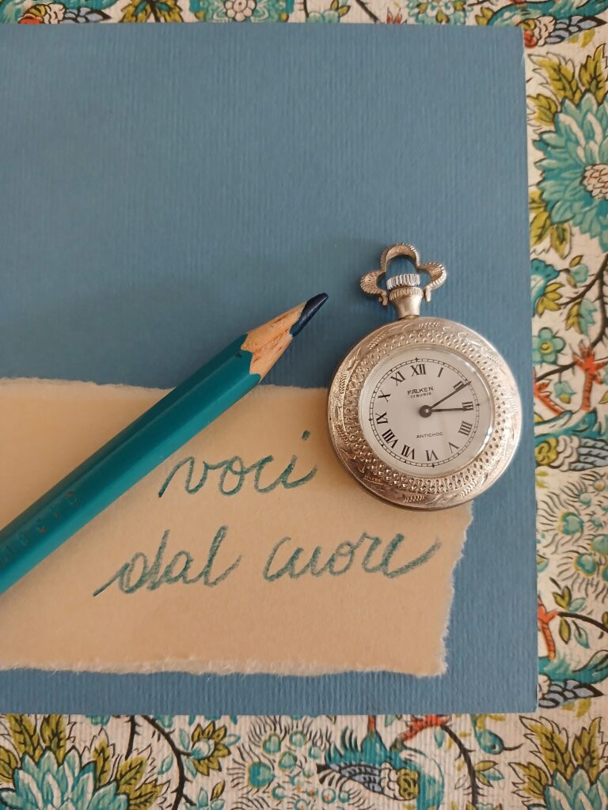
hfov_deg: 51.4
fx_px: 632
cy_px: 405
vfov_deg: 65.3
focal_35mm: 27
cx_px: 304
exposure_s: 1/25
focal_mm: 3.98
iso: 250
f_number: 1.8
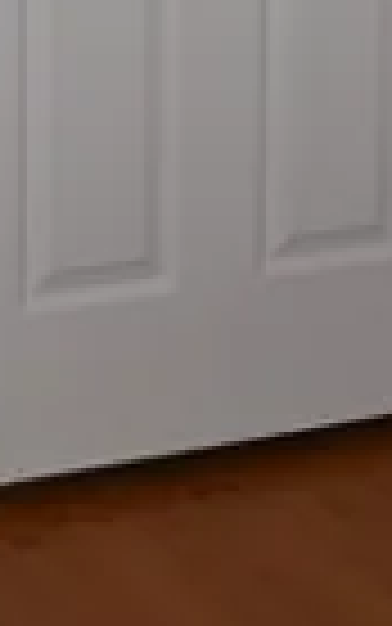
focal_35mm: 180
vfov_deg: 10.7
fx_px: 3074
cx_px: 5
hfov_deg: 7.3
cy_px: -588
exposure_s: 1/60
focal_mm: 24
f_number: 4
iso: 320
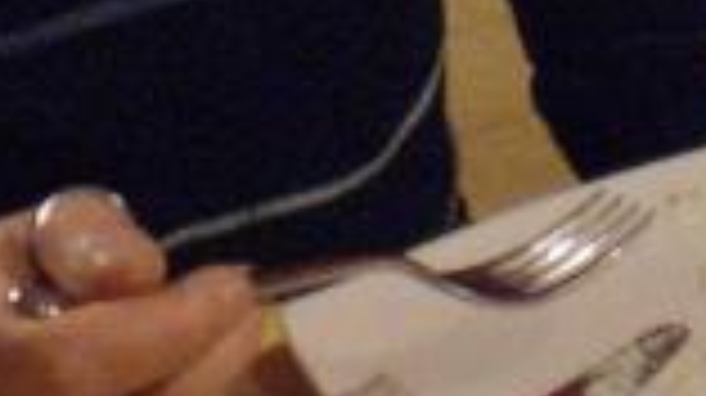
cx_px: 261
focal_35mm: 169
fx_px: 3161
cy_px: -958
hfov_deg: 12.7
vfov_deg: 6.3
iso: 800
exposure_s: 1/15
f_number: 3.1
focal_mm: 6.3
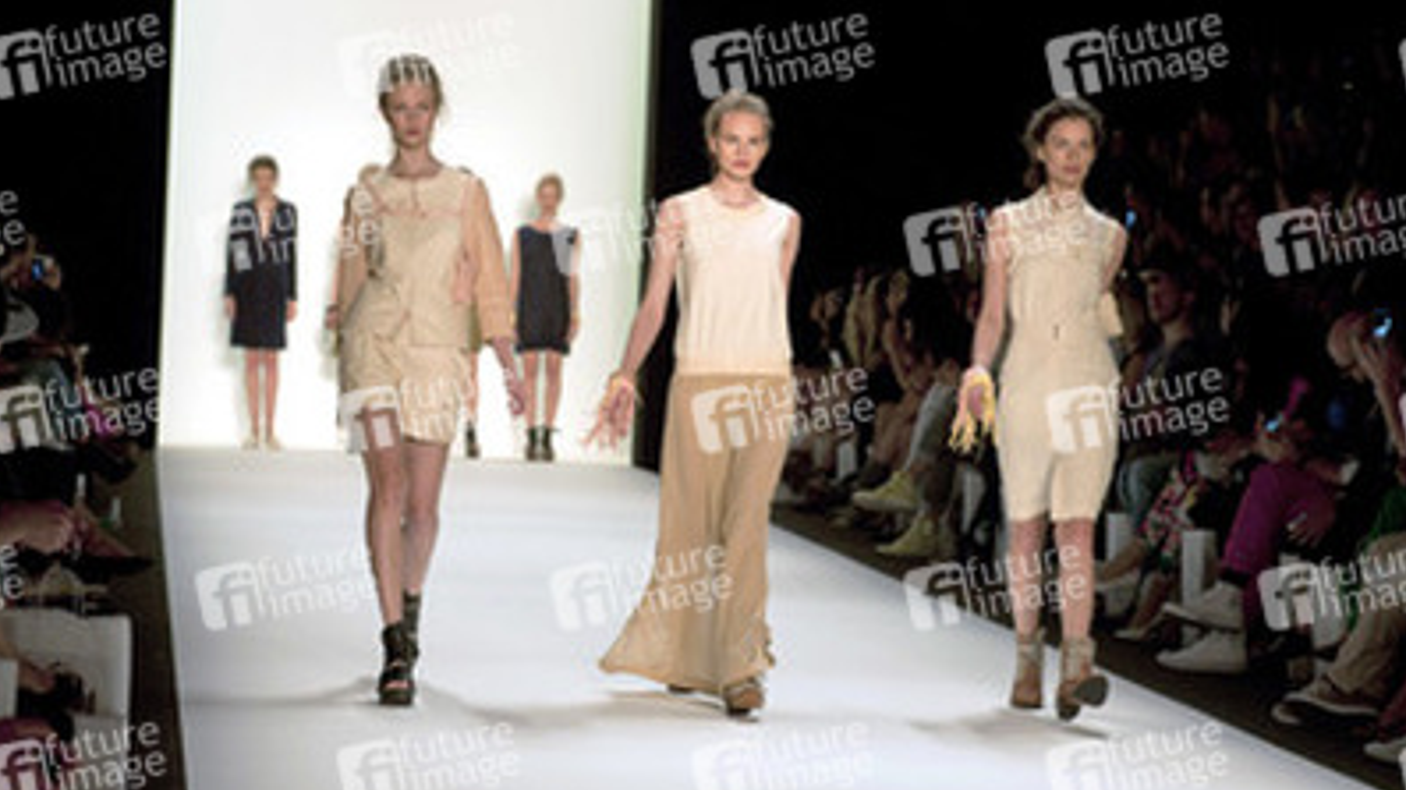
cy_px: 322
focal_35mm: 133
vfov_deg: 9.1
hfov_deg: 16.1
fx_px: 4957
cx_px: 687
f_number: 7.1
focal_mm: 112
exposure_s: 1/400
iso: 1600
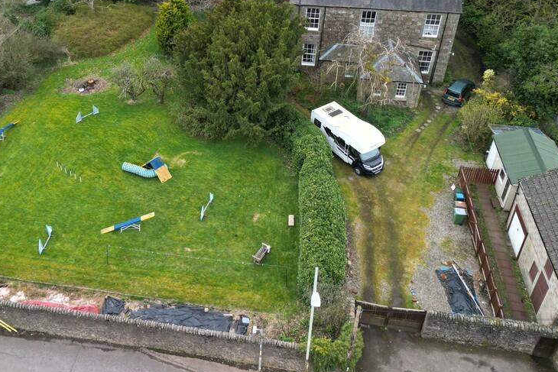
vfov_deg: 37.1
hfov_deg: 54.0
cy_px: 99
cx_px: 222
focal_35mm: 35
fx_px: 543
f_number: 1.7
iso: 110
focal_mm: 6.72
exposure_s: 1/50
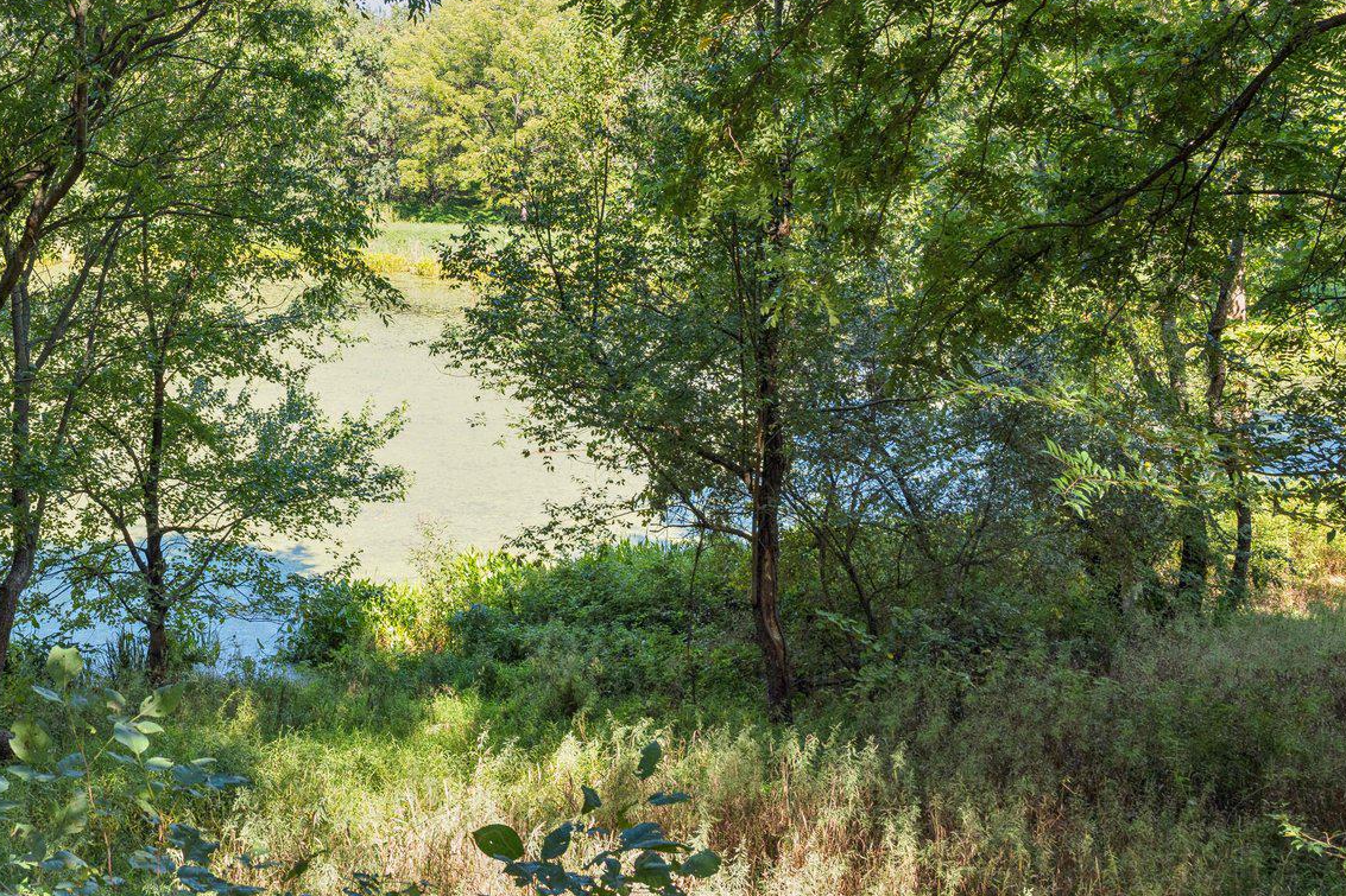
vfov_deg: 28.1
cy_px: 187
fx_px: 1757
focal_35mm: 47
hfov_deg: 39.8
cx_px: 220
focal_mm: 26
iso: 400
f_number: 8
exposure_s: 1/160
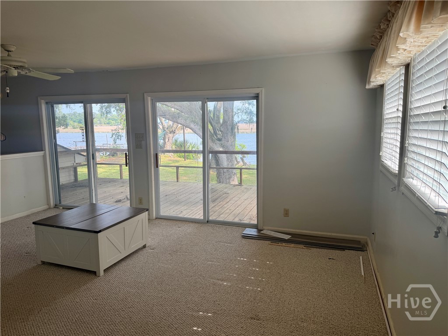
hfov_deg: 71.6
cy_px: 168
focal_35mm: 24
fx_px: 311
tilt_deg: -6.9
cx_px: 224
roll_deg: +0.1
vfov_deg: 56.8
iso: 80
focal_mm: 6.76
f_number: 1.78
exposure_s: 1/301
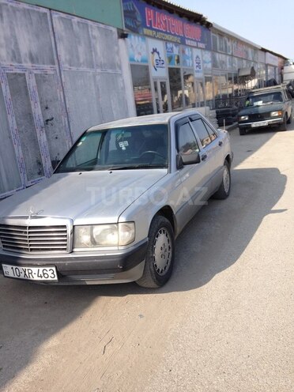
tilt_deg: -10.0
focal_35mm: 33
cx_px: 147
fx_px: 374
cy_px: 196
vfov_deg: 55.4
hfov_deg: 42.9
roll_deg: +7.9
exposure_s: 1/903
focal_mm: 4.12
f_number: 2.4
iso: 50
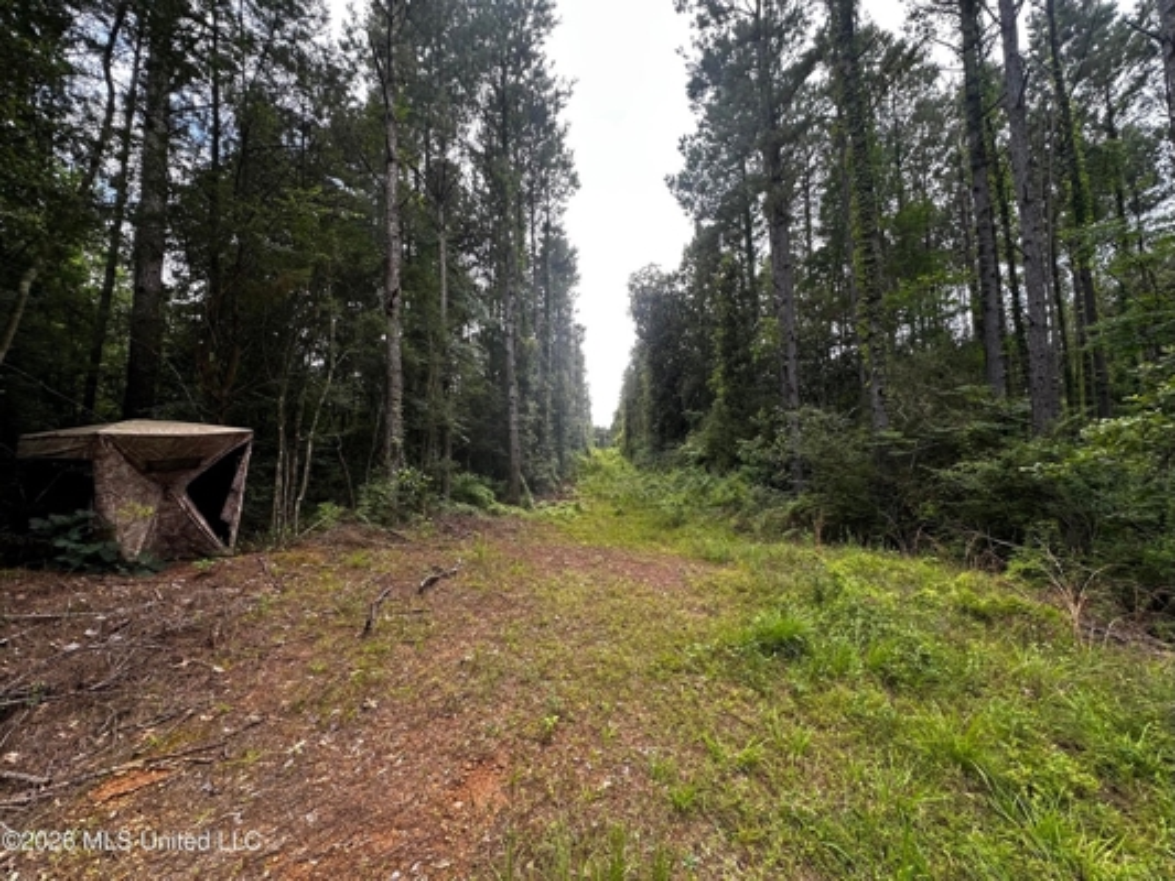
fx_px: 475
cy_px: 440
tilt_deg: +4.2
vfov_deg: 85.7
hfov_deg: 102.1
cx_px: 588
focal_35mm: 14
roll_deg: +2.3
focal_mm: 2.22
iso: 40
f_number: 2.2
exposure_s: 1/109
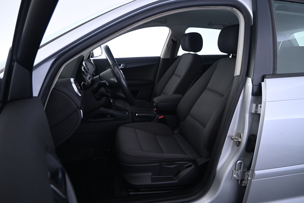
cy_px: 102
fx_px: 203
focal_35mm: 24
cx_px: 152
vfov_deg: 53.1
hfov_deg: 73.7
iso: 1000
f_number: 3.5
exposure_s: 1/15
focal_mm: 16
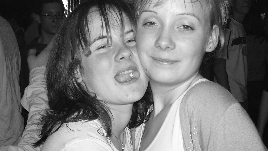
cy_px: 67
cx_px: 143
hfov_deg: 41.3
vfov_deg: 23.9
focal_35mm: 50
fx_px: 355
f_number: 2.7
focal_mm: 6
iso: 80
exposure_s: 1/60
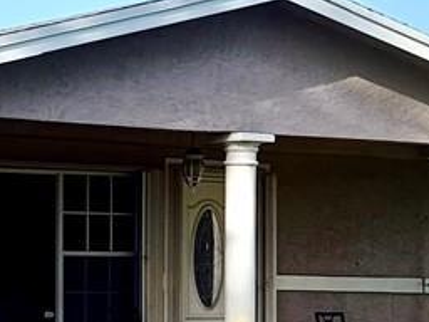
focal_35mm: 150
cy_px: 213
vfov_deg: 9.9
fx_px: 1859
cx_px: -203
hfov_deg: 12.5
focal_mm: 6.76
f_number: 1.78
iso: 80
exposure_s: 1/3759
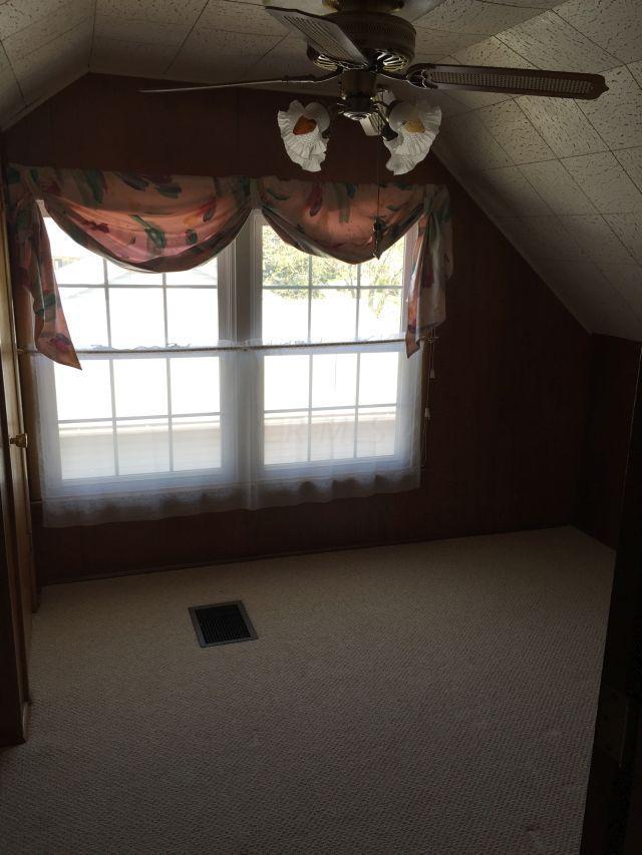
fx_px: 717
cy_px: 428
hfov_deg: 48.2
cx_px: 321
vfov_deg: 61.7
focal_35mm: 29
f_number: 2.2
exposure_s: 1/120
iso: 32
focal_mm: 4.15
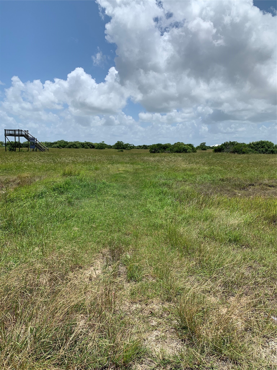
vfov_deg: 67.3
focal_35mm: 26
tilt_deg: -7.1
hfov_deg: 53.1
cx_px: 138
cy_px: 185
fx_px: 277
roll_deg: -0.9
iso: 25
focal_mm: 4.25
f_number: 1.8
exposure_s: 1/3650
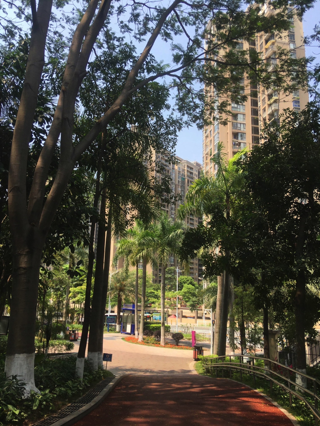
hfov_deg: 48.2
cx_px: 160
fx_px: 357
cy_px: 213
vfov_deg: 61.7
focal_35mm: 29
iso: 25
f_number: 2.2
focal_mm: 4.15
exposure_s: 1/699
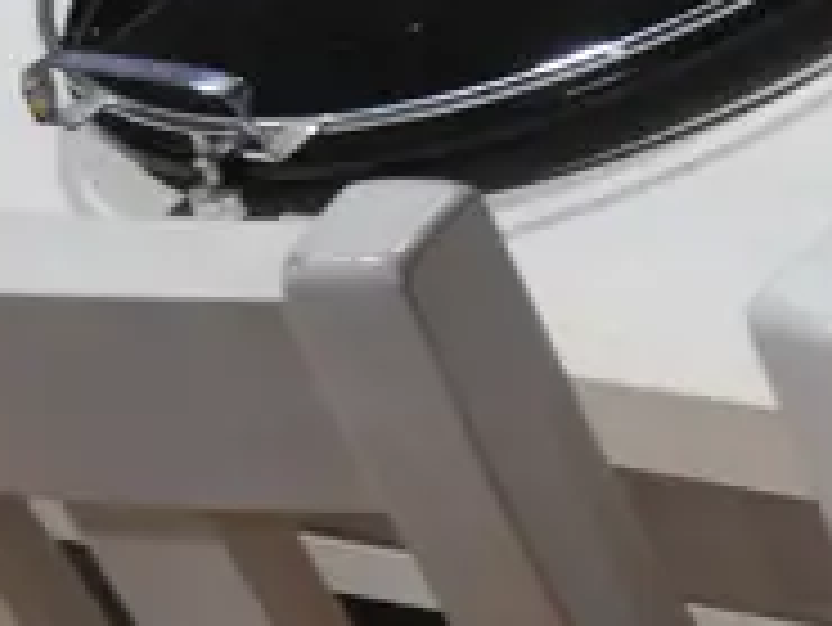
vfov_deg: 7.8
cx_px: 2168
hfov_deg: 9.2
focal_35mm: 188
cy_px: -88
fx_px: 4522
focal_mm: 17
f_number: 4
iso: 250
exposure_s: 1/60
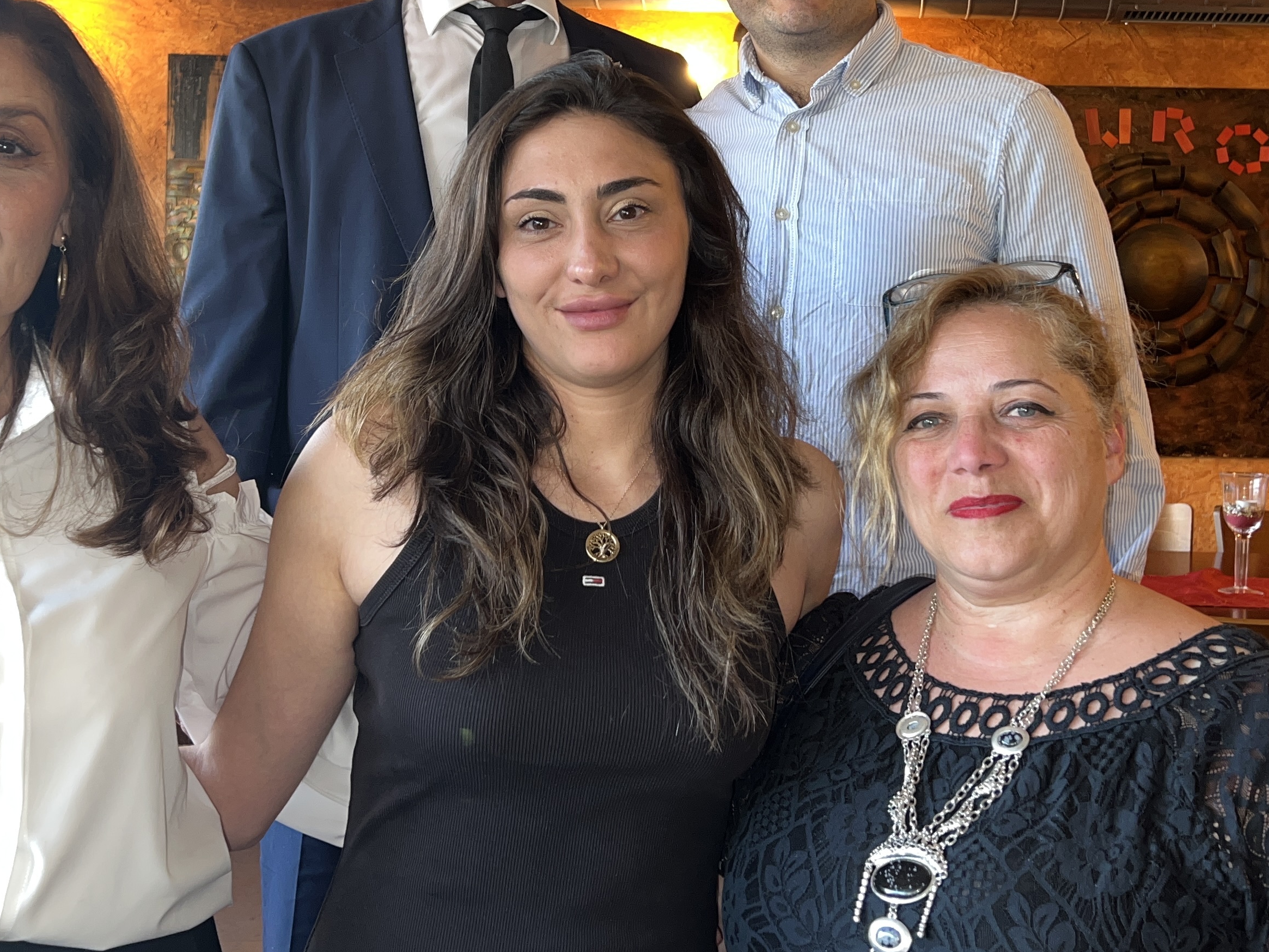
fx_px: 1650
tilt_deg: -1.6
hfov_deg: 42.0
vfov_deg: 32.0
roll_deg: -1.5
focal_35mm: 45
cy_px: 365
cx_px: 577
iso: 64
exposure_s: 1/24
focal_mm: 5.7
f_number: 1.5
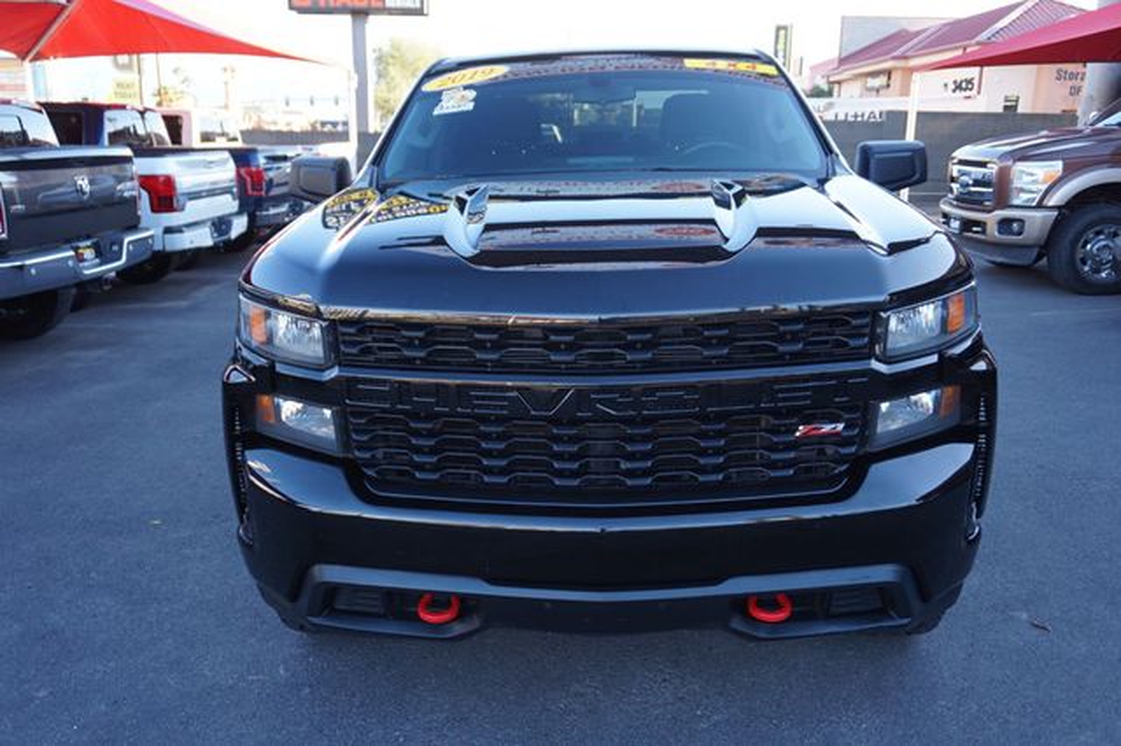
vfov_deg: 45.6
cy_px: 373
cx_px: 560
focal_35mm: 28
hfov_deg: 64.6
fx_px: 887
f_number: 4
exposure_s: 1/60
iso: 125
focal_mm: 19
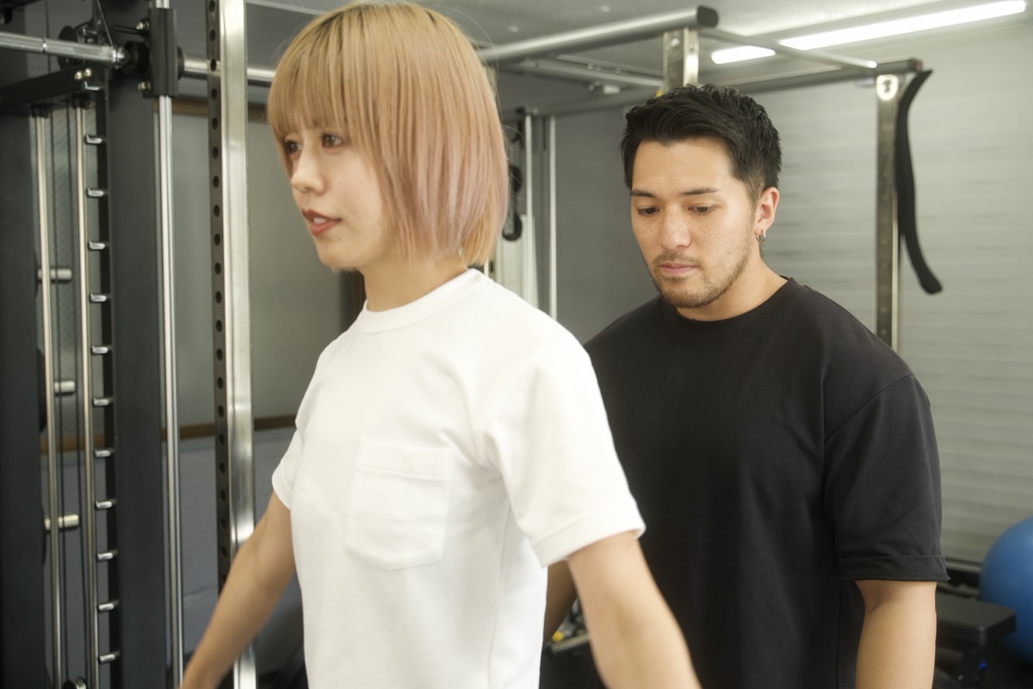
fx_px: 1148
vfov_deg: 33.4
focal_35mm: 40
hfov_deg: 48.5
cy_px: 344
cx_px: 516
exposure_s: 1/40
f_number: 4
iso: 250
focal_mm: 40
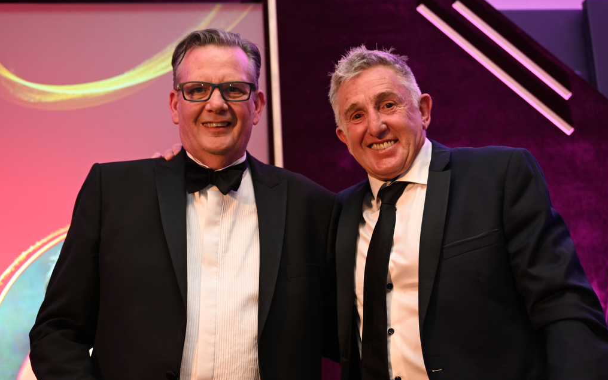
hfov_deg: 52.7
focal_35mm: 37
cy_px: 189
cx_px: 306
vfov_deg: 34.4
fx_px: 613
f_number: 2.8
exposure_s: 1/100
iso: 900
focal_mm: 36
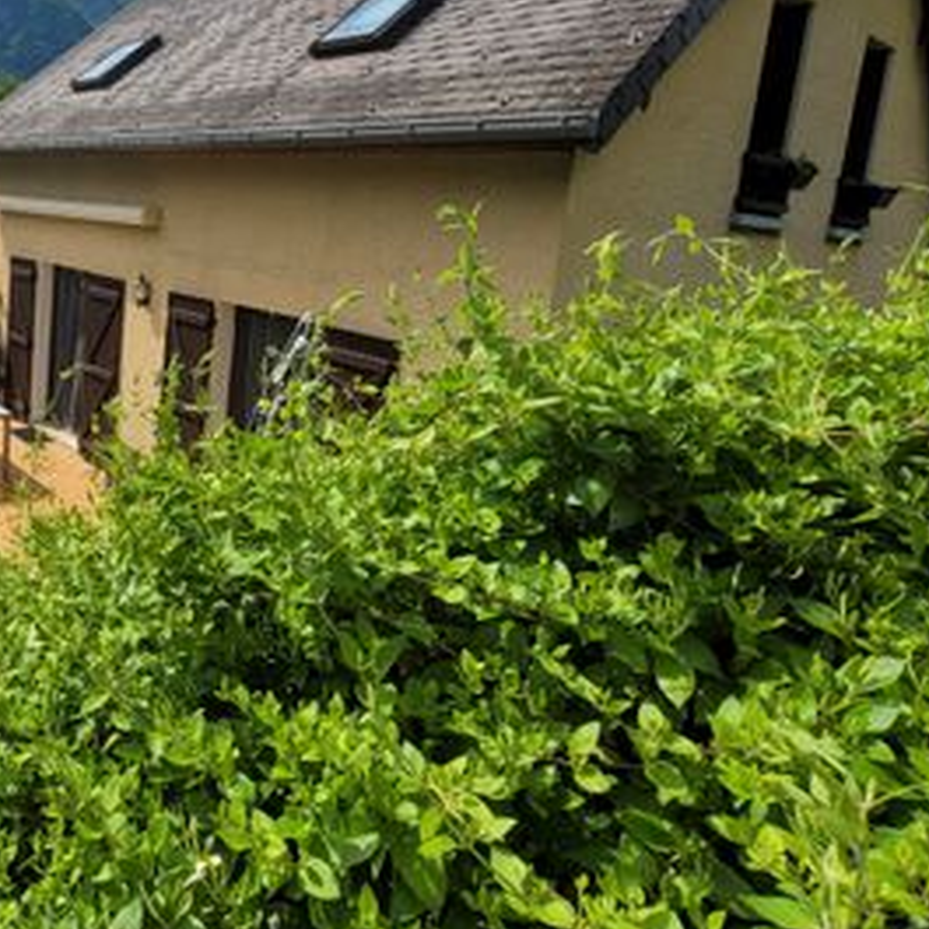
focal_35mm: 26
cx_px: 182
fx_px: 789
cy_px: 330
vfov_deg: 59.9
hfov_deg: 56.4
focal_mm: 1.74
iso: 40
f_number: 2.2
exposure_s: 1/1978
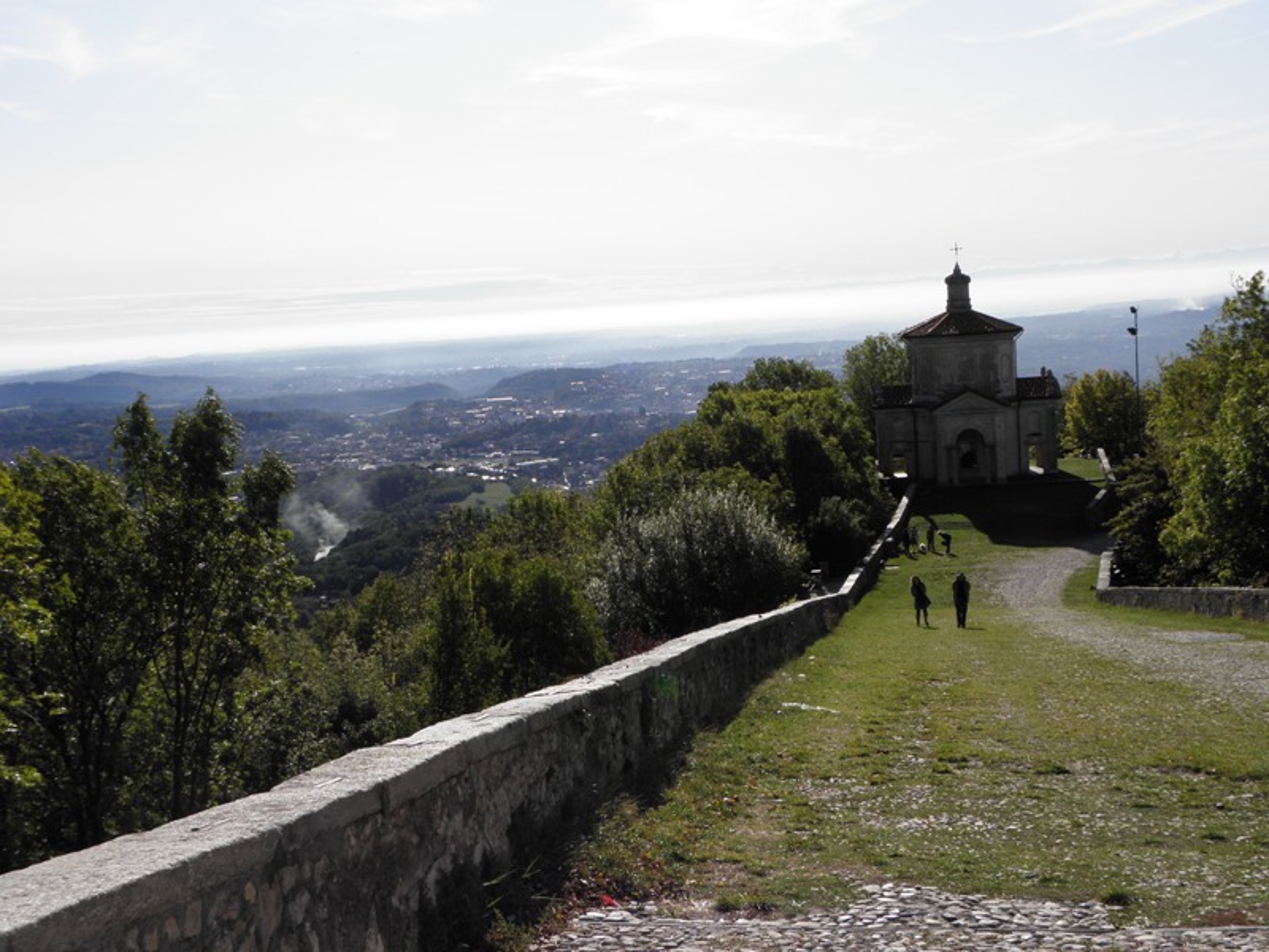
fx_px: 1686
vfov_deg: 31.5
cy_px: 476
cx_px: 634
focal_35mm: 46
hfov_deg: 41.2
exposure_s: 1/400
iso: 64
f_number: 5.6
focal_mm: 8.19
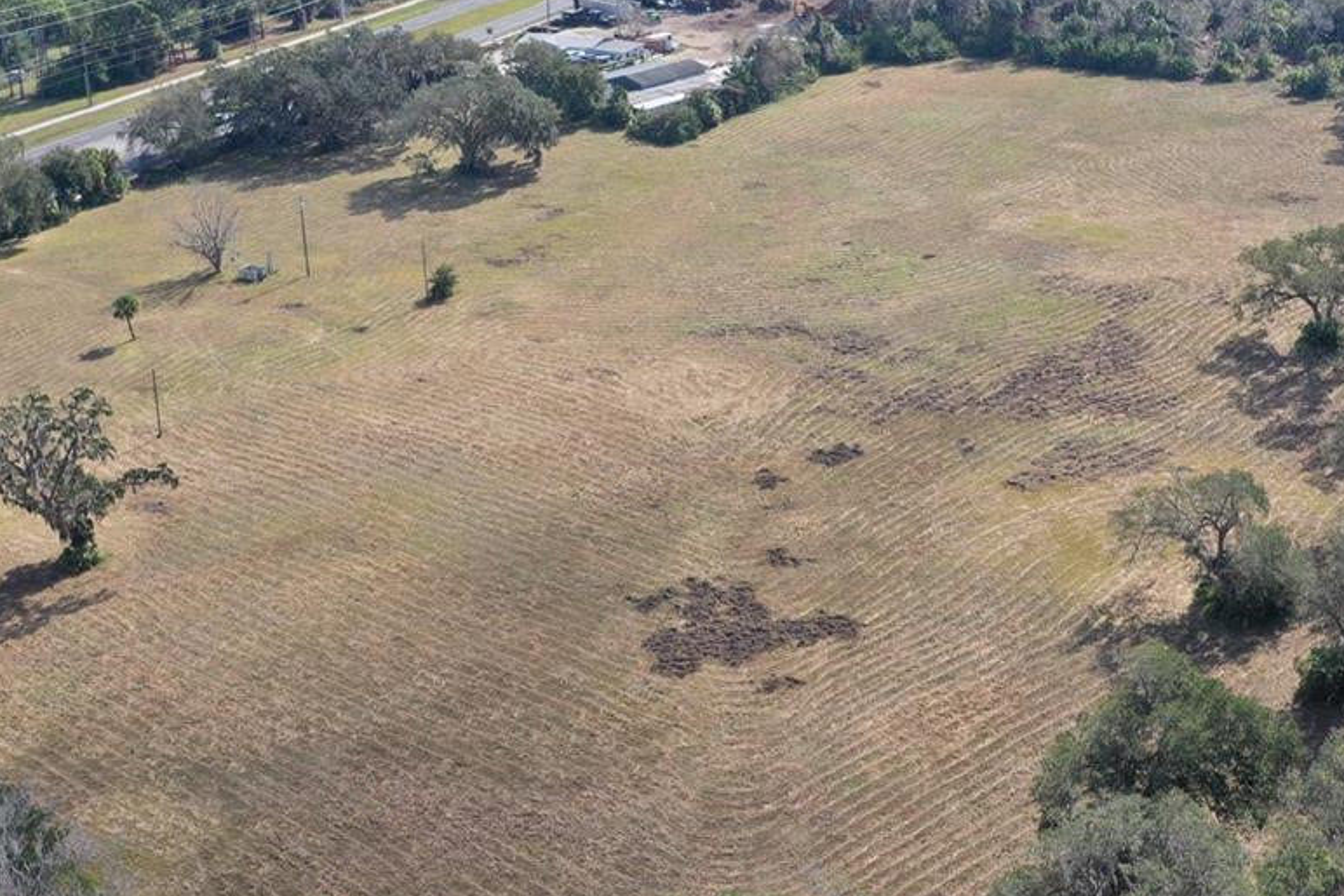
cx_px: 682
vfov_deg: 23.4
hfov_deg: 34.5
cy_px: 447
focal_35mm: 58
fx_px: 2166
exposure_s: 1/320
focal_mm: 10.26
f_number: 5
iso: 100
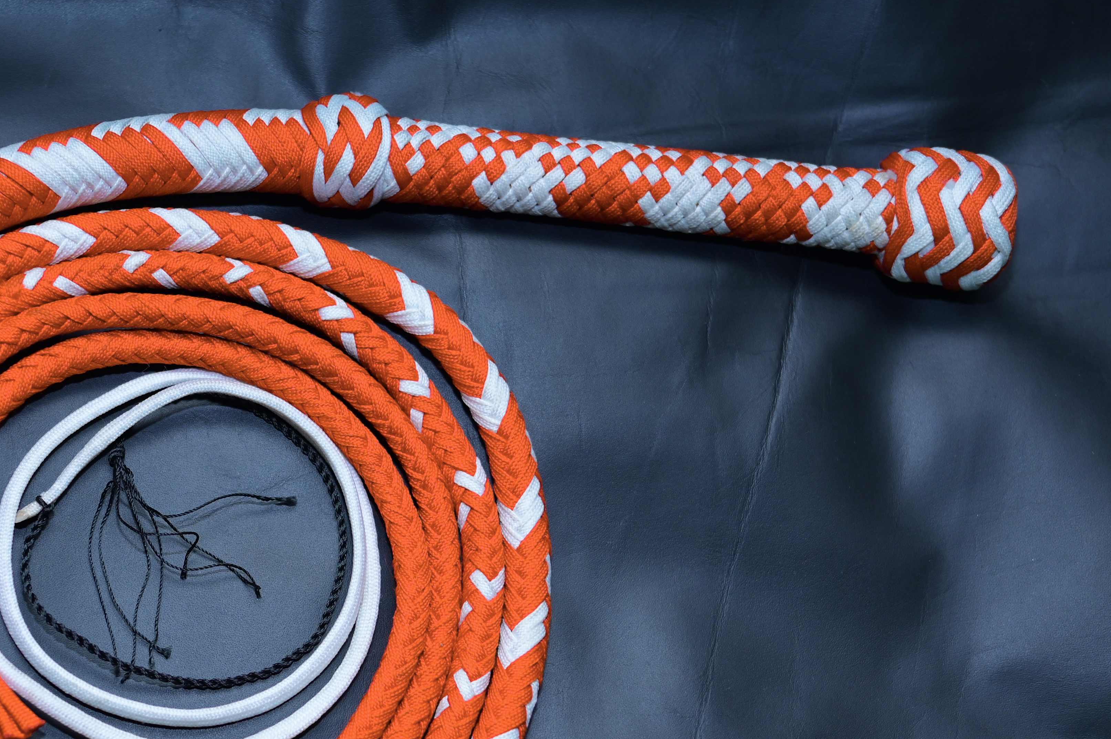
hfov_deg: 26.6
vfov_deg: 18.0
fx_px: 2313
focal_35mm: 75
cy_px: 553
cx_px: 242
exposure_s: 1/80
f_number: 2.8
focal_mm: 40
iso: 200
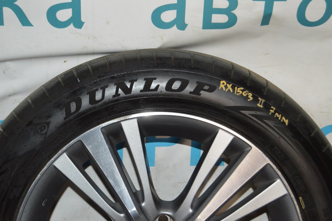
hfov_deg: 27.0
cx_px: 166
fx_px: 691
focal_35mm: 75
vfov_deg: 18.2
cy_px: 110
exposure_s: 1/60
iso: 2000
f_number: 5.6
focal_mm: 50
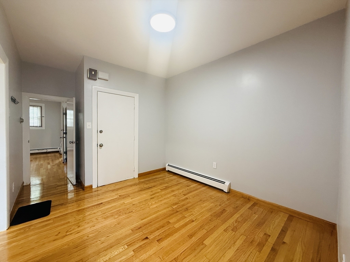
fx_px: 142
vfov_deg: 85.7
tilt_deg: -0.9
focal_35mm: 14
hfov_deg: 102.1
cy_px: 131
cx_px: 175
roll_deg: -1.1
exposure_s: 1/60
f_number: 2.2
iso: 250
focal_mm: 2.22
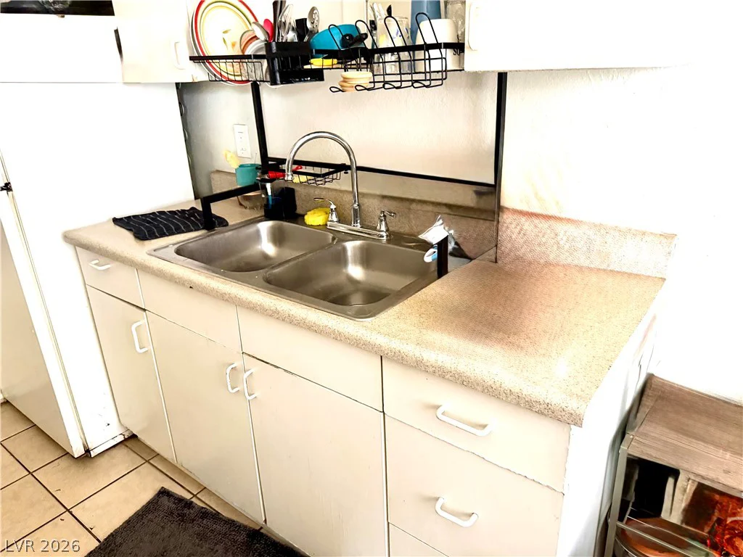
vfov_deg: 56.8
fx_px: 515
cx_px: 372
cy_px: 278
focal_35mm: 24
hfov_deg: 71.6
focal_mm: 6.76
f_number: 1.78
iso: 640
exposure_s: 1/40
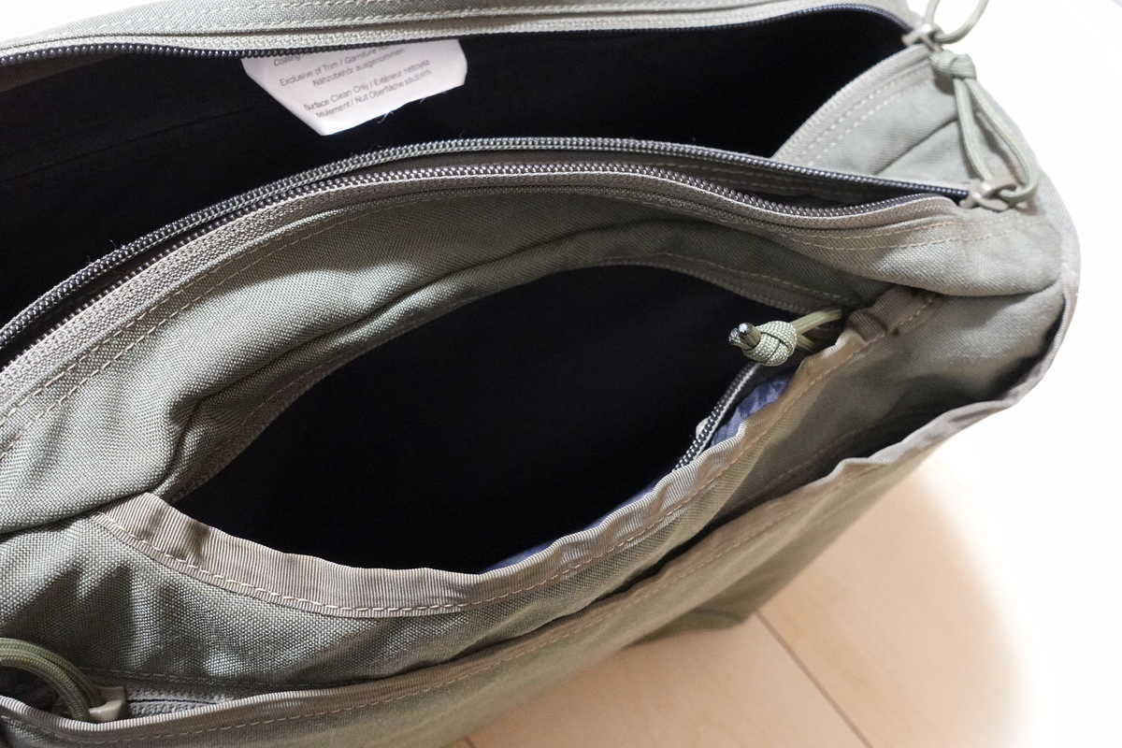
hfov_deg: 47.4
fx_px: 1278
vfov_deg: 32.6
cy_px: 374
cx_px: 561
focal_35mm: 41
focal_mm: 15.1
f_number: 4
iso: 5000
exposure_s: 1/40
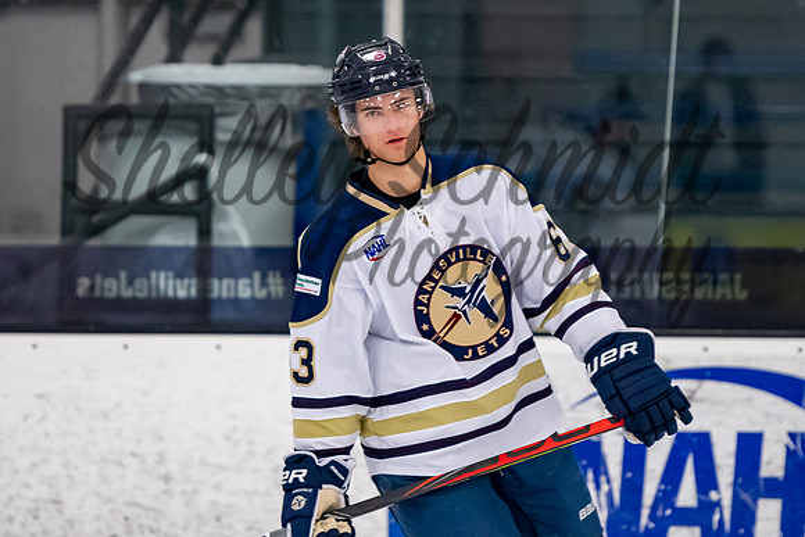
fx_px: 9682
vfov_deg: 3.2
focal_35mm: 433
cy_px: 152
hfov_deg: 4.8
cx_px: 374
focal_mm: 200
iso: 2000
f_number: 3.2
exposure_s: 1/640
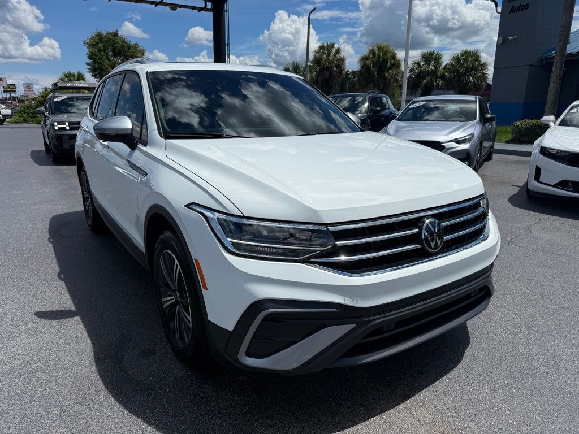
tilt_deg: -13.5
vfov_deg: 56.8
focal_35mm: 24
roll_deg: -2.2
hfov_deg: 71.6
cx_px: 290
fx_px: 401
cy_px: 217
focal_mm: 6.76
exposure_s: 1/11905
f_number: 1.78
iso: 80
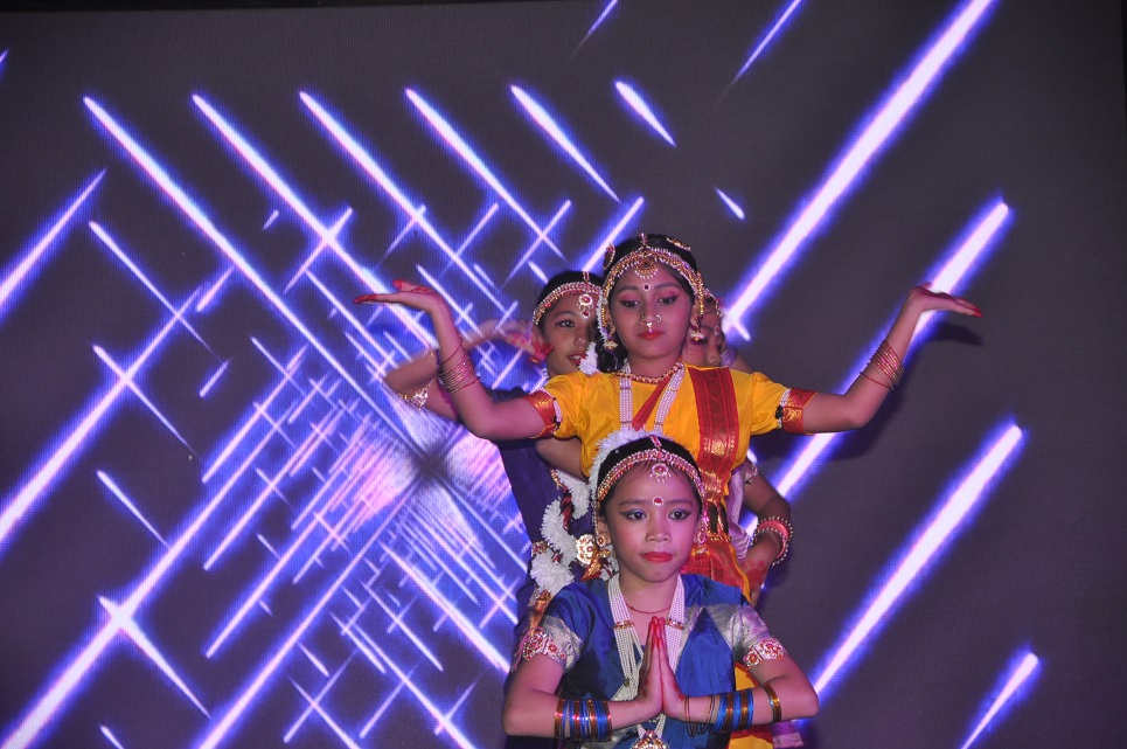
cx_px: 564
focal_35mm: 158
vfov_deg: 8.7
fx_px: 4925
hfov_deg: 13.1
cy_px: 374
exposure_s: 1/60
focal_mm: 105
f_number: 5.6
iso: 320
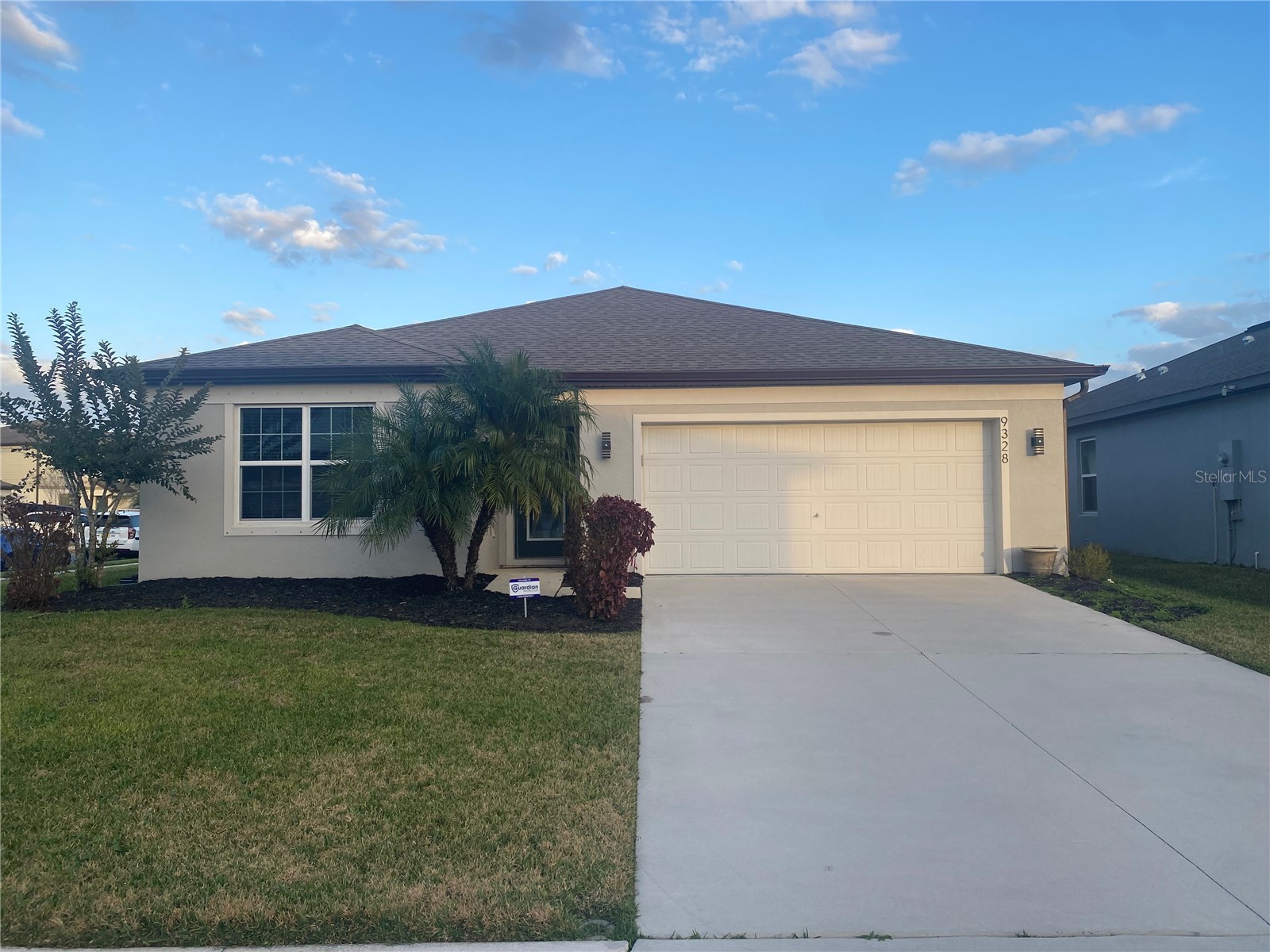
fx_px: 954
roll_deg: -0.1
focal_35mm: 26
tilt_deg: +2.3
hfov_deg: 67.3
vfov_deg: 53.1
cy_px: 476
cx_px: 635
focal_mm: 4.25
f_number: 1.8
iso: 32
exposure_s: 1/827
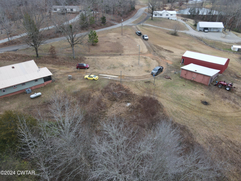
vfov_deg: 56.8
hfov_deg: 71.6
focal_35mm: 24
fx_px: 167
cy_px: 90
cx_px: 120
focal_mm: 4.5
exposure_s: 1/15
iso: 220
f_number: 2.8
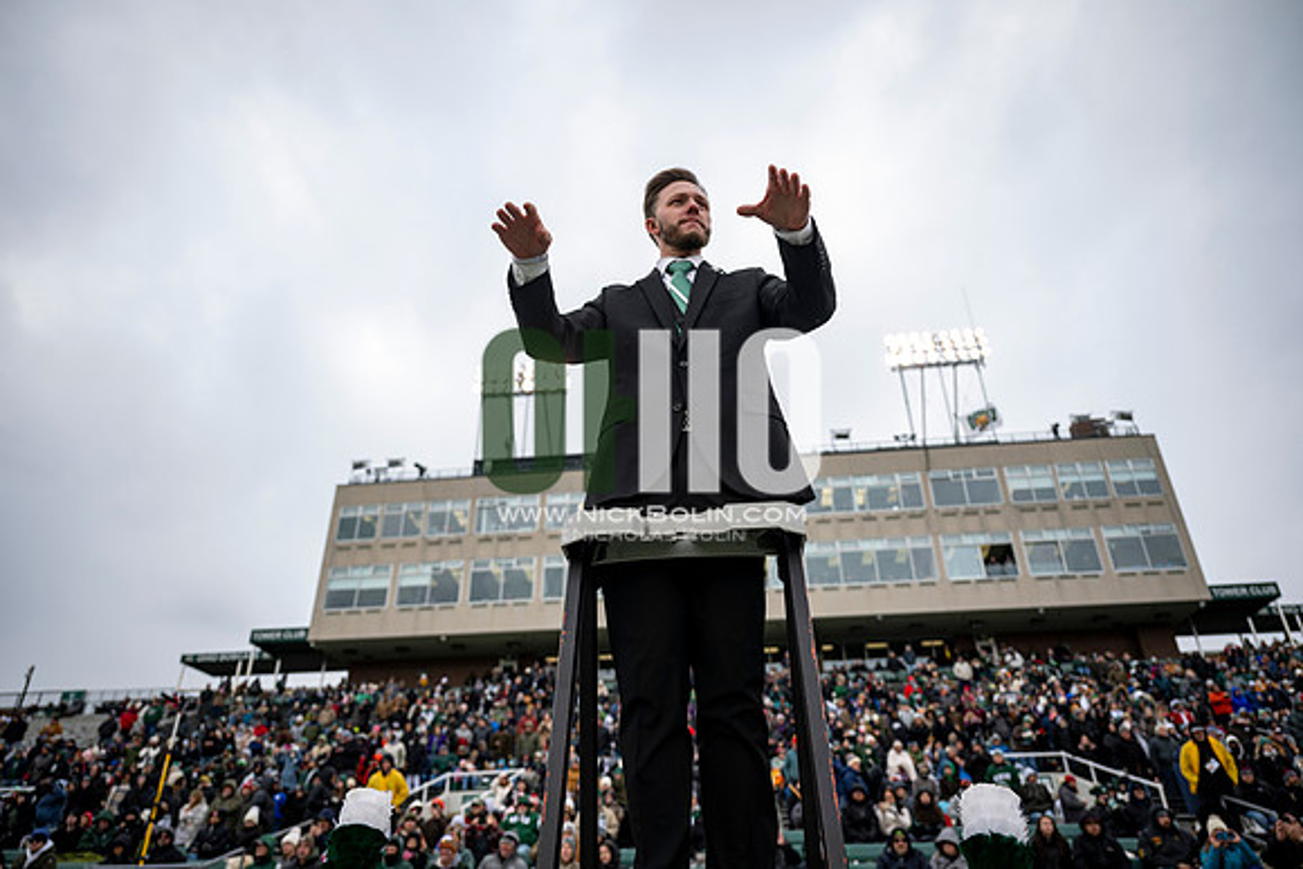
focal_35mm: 24
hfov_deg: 73.7
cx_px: 652
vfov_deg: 53.2
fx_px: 869
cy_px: 434
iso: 100
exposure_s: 1/500
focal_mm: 24
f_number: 2.8
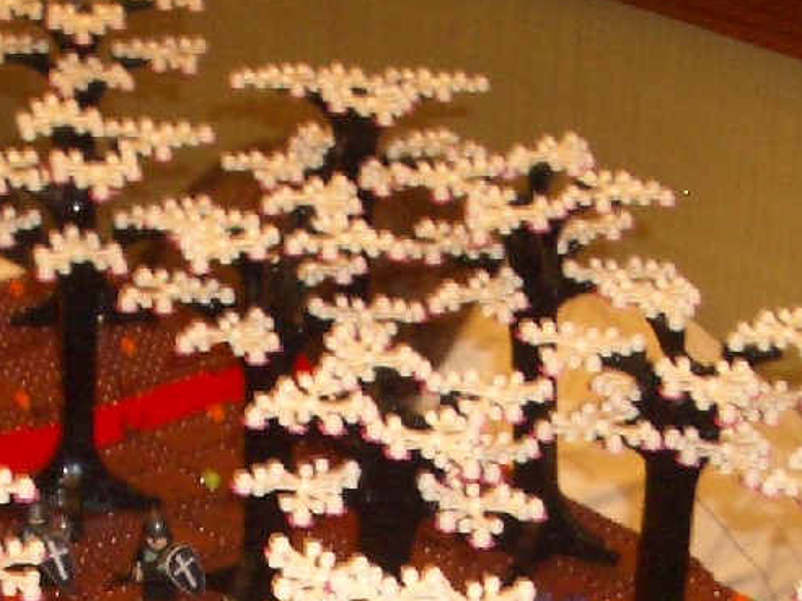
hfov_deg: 15.9
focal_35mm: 123
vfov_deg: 11.6
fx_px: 2850
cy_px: 880
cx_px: 166
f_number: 2.6
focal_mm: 5.8
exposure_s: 1/60
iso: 100
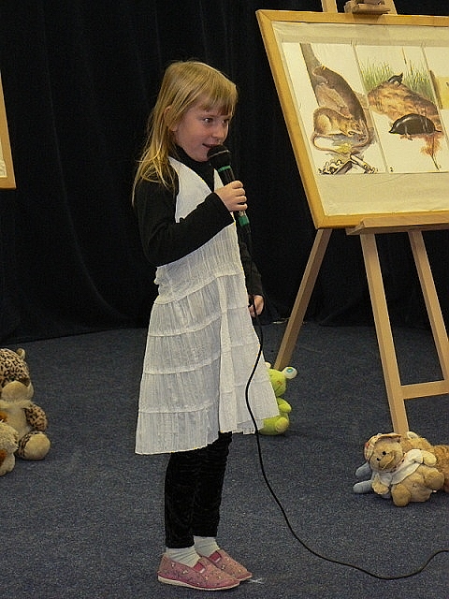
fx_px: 1972
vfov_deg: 17.3
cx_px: 224
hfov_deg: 13.0
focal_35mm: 114
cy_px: 300
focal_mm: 19
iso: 200
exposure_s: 1/30
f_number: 3.2
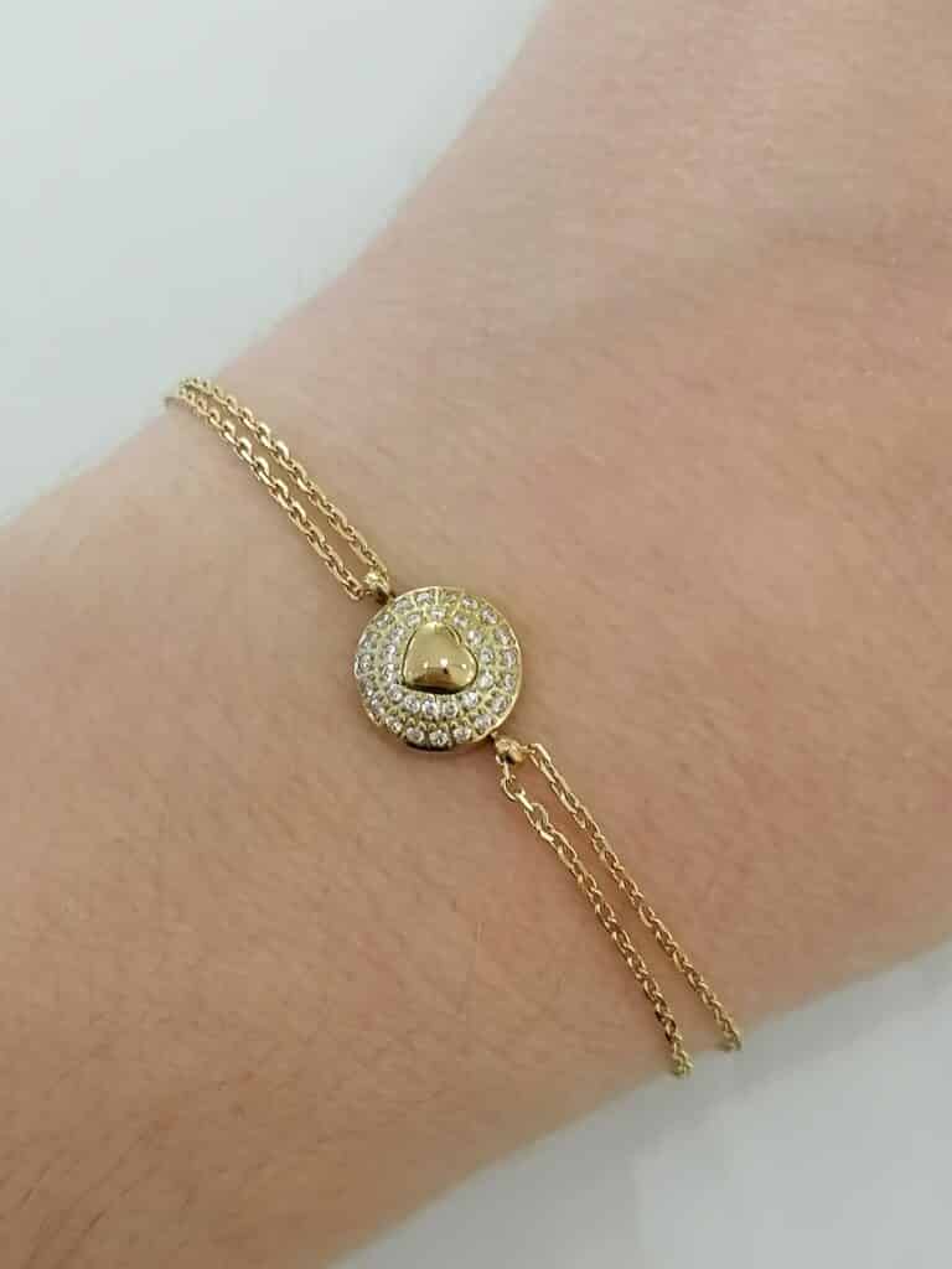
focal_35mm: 65
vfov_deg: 29.8
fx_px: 2383
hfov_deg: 22.6
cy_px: 634
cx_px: 476
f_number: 1.8
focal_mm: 4.75
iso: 160
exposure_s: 1/50
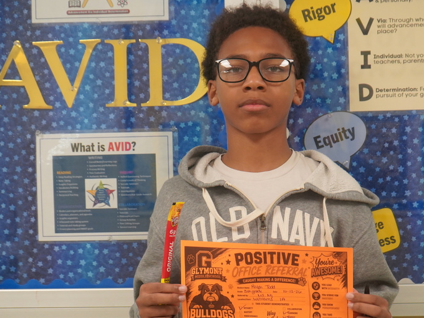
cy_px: 181
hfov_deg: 23.3
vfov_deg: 17.6
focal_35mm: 84
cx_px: 236
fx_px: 1029
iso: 3200
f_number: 5
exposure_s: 1/160
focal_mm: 58
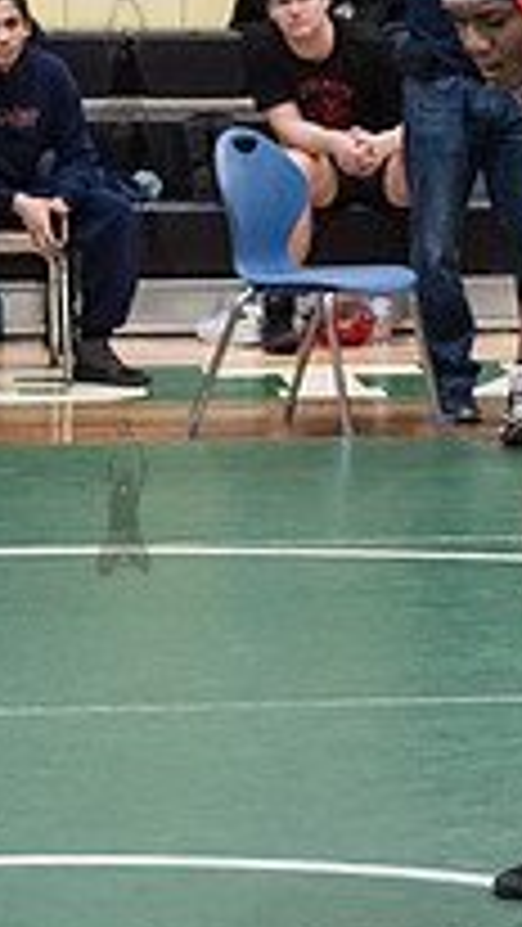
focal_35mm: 186
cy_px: 277
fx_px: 4573
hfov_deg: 6.5
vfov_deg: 11.6
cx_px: 702
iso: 8000
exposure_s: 1/500
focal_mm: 62
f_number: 3.2
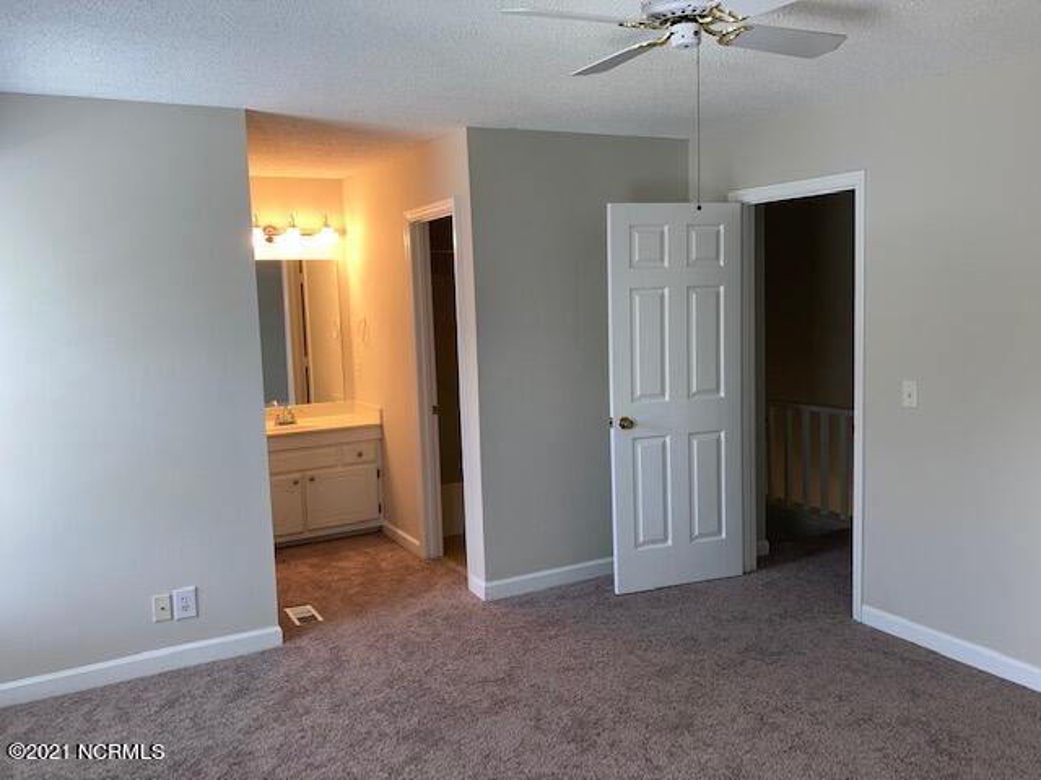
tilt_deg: -6.3
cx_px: 520
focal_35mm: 28
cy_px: 390
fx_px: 842
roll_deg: +1.2
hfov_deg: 63.4
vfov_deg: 49.7
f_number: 1.8
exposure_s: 1/19
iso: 20
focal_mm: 3.99
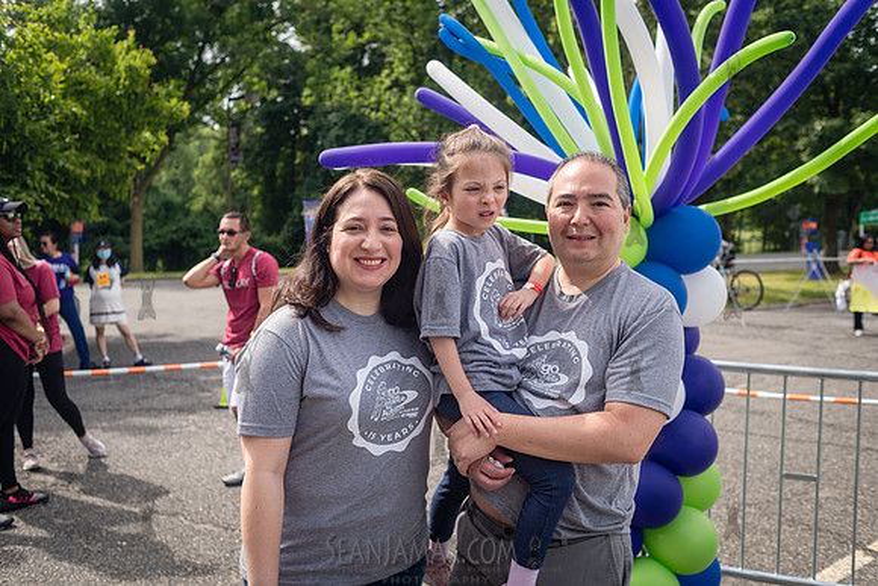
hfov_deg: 54.4
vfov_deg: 37.9
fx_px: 854
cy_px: 293
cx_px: 439
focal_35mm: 35
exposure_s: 1/640
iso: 200
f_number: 4
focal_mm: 35
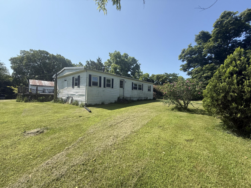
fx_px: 101
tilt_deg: +0.6
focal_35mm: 14
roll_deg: -1.6
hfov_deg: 102.1
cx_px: 126
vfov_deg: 85.7
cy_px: 94
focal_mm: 2.22
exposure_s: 1/1399
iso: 50
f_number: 2.2
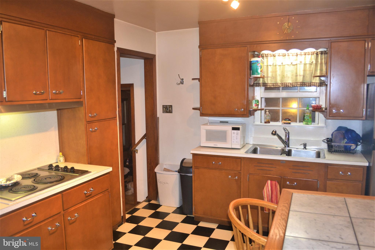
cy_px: 125
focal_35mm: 27
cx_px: 188
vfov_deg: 47.9
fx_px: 281
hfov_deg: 67.4
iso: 560
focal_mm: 18
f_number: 3.5
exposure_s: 1/30
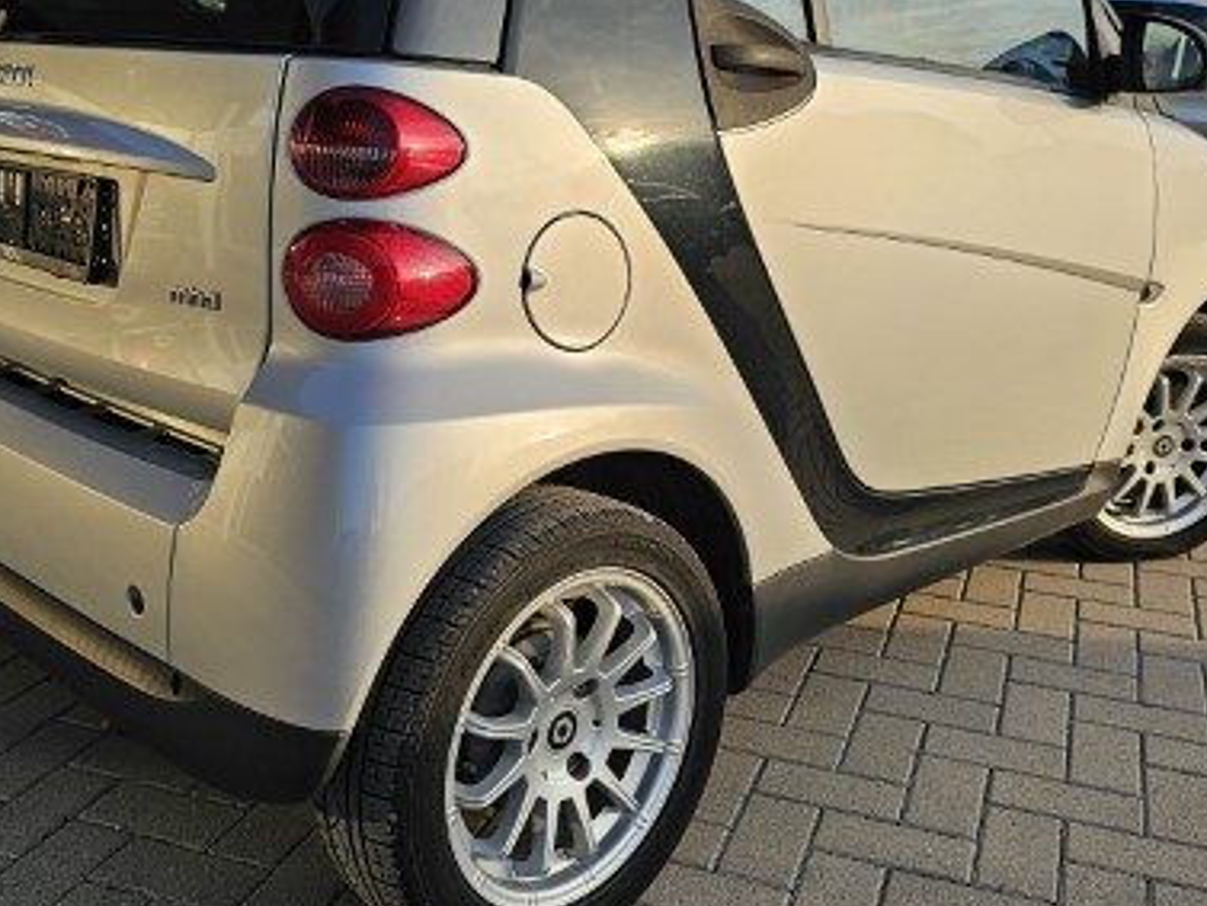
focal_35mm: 39
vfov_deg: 36.6
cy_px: 330
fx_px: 1360
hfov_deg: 47.8
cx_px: 560
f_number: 1.7
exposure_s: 1/509
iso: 16
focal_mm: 6.3
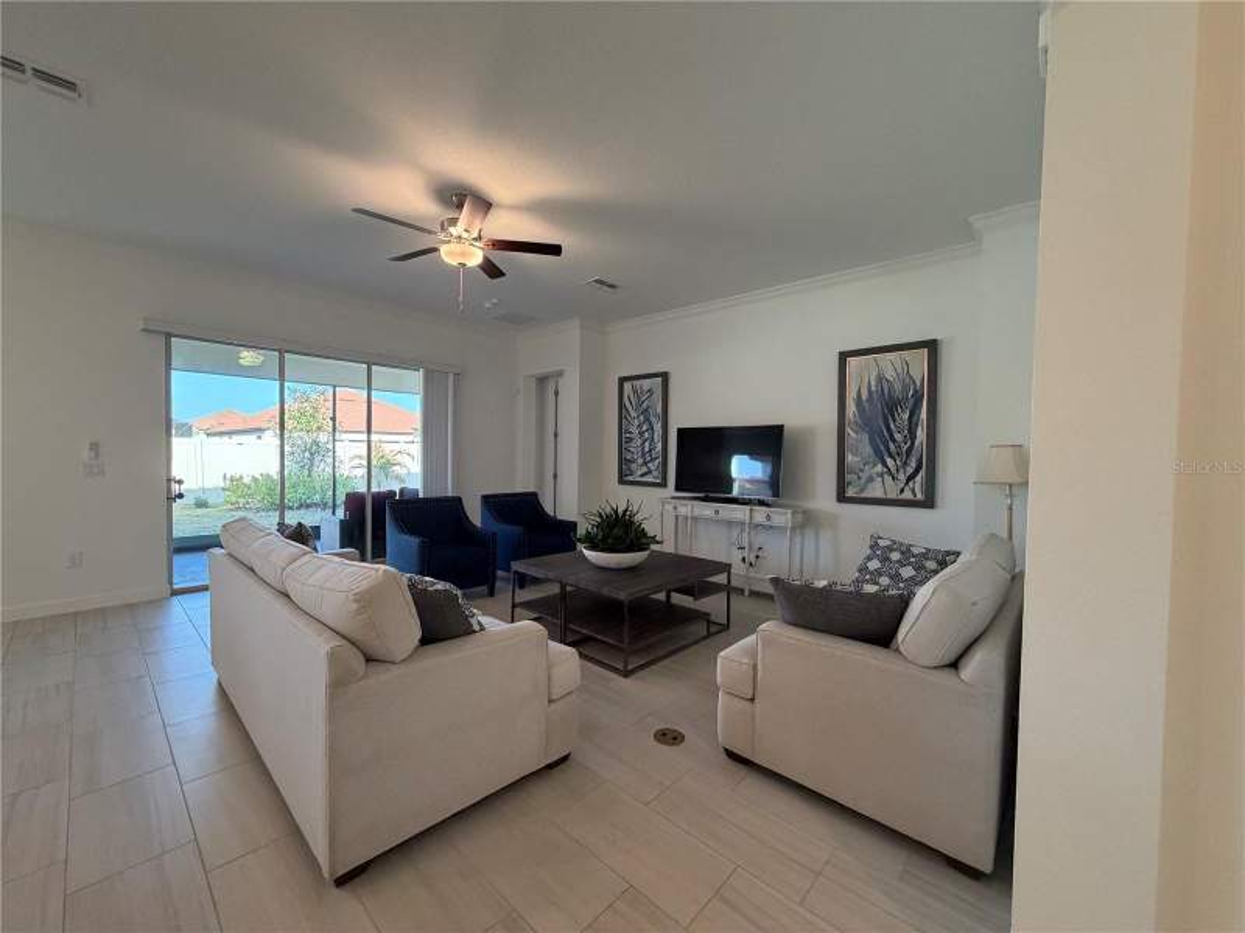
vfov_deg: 85.7
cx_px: 622
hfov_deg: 102.1
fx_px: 504
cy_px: 466
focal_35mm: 14
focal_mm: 2.22
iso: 320
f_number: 2.2
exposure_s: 1/120
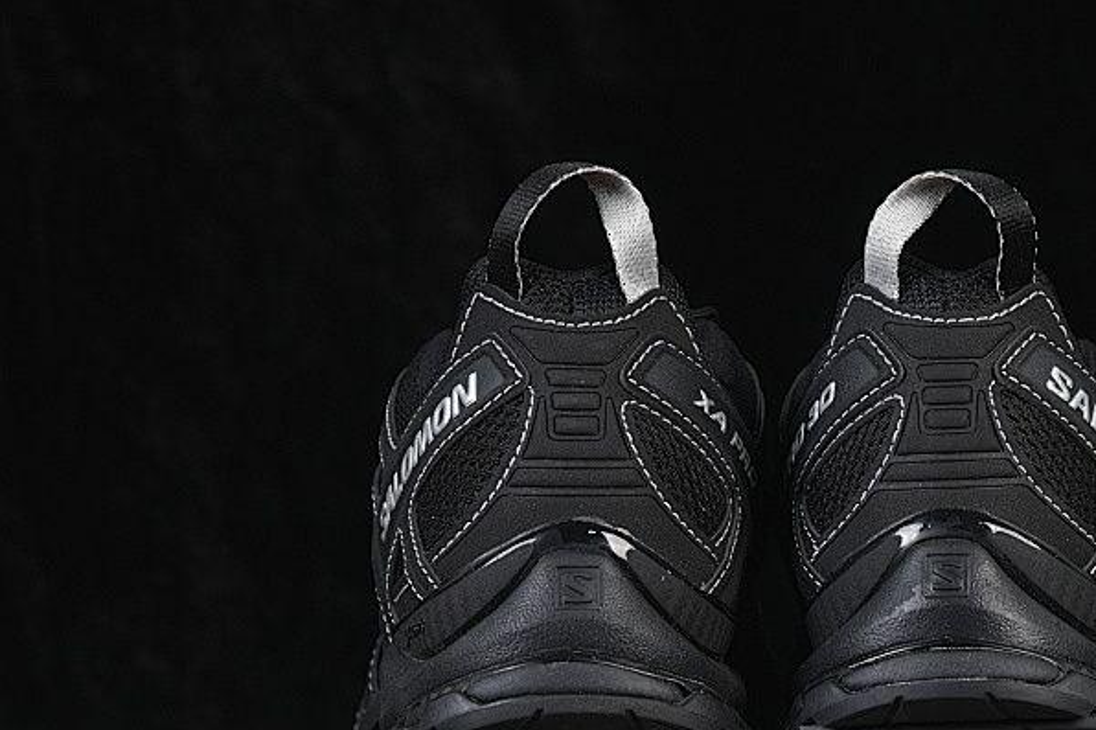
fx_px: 4139
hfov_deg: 15.0
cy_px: 366
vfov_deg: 10.1
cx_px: 785
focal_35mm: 136
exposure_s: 1/60
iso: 160
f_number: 6.3
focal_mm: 50
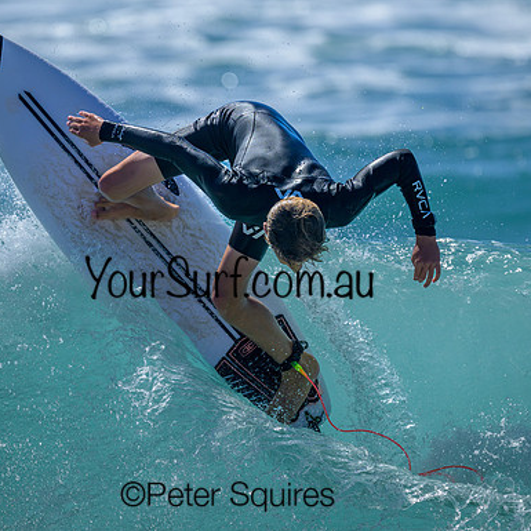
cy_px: 257
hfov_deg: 1.5
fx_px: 20184
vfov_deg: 1.5
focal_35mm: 1163
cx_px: 282
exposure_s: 1/2500
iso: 450
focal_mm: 800
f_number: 6.3
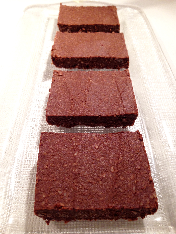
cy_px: 117
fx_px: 224
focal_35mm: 33
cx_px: 88
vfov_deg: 55.4
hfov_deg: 42.9
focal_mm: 4.12
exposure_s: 1/20
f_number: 2.4
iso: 100
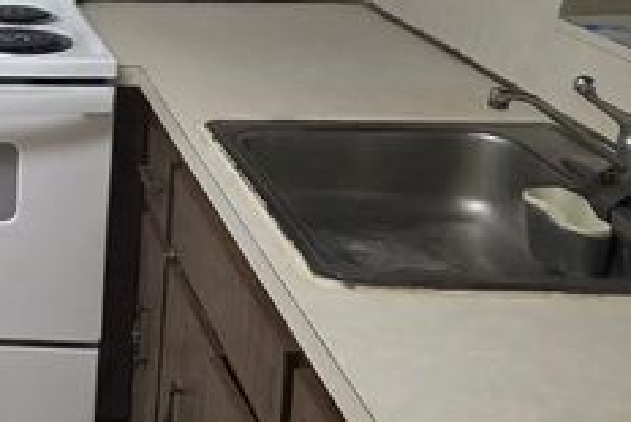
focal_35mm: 66
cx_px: -228
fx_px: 1158
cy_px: 65
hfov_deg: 25.4
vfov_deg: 20.3
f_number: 1.7
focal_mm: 6.3
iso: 320
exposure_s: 1/120
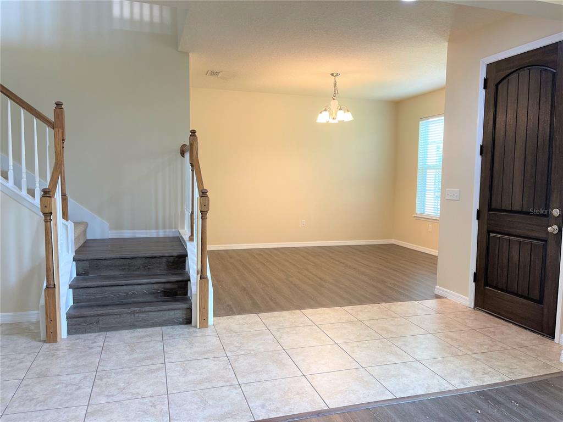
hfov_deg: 67.3
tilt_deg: -6.0
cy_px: 211
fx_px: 423
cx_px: 282
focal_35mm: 26
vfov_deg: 53.1
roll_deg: -1.0
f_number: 1.6
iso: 80
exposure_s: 1/60
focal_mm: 5.1
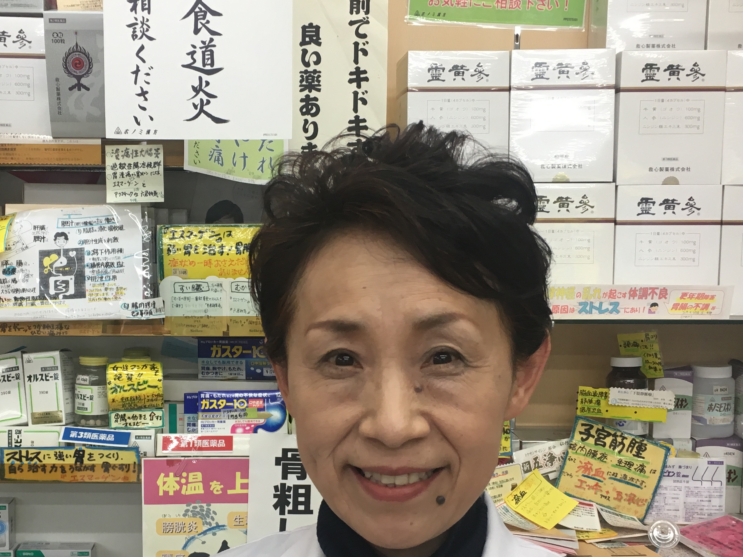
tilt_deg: -6.7
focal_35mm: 48
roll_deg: -0.4
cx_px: 274
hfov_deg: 39.4
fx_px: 1030
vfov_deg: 30.1
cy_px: 348
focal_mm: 4.15
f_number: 2.2
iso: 32
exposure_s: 1/33
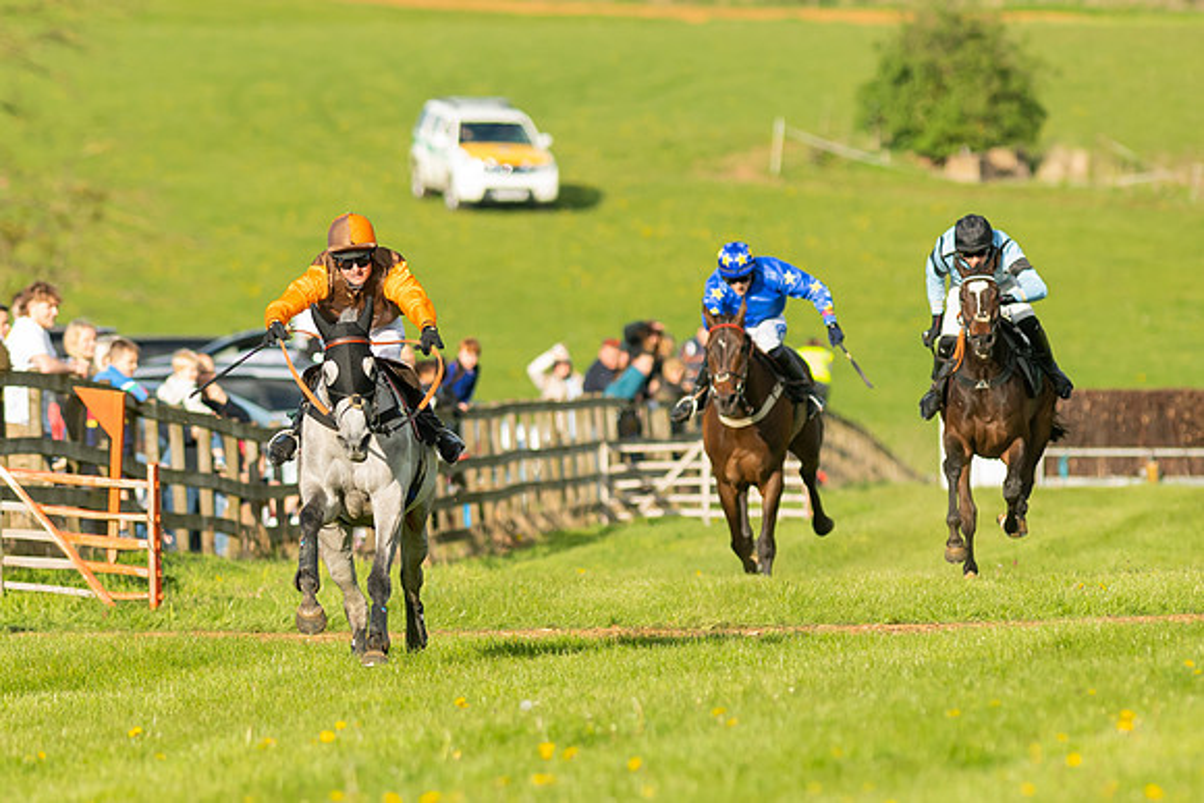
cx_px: 470
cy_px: 526
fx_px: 21978
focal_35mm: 657
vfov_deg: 2.1
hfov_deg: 3.1
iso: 400
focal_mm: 300
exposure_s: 1/2000
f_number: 5
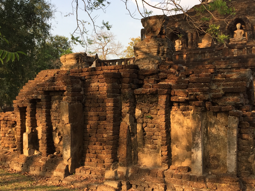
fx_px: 302
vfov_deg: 35.1
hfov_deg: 45.7
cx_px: 118
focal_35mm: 41
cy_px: 109
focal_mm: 4.15
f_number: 2.2
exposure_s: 1/501
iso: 32
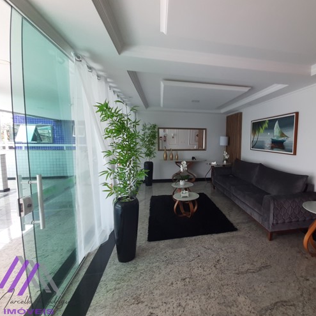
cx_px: 200
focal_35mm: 16
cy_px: 155
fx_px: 165
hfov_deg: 85.5
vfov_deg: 87.4
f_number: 2.2
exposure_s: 1/40
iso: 40
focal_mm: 1.42
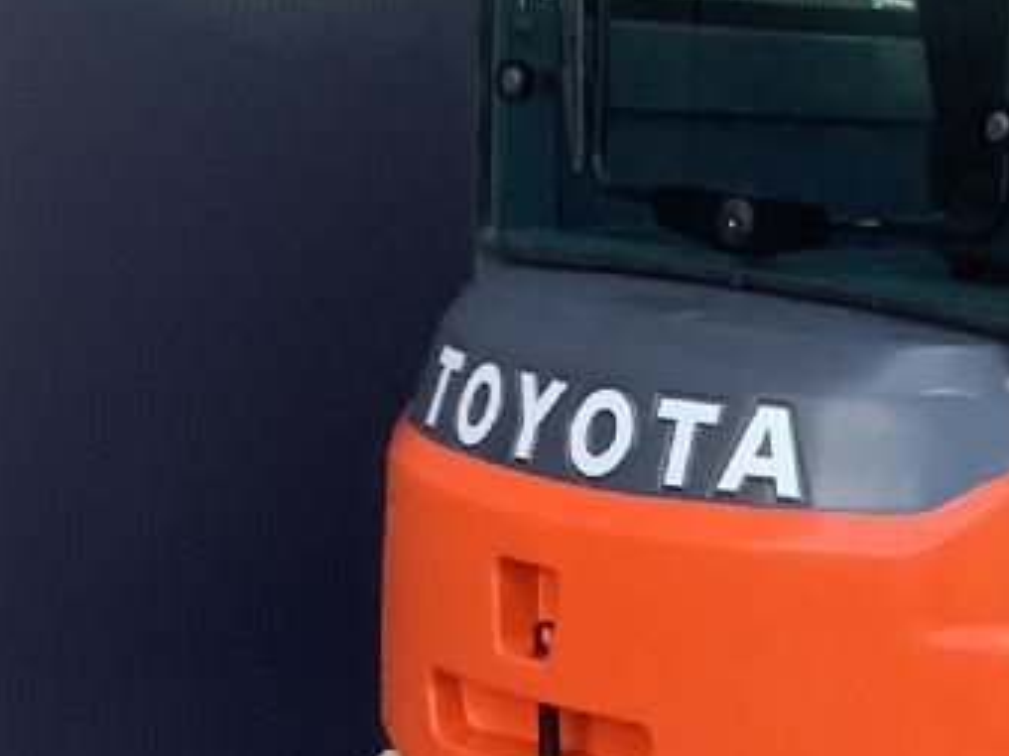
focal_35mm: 117
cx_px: 1420
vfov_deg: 12.7
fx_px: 3409
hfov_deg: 15.7
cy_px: 393
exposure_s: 1/148
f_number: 2.4
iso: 25
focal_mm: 3.3
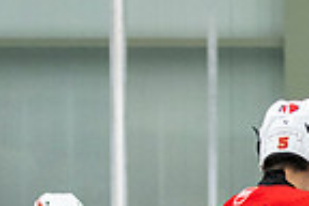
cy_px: 494
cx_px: 557
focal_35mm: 485
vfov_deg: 2.8
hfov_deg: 4.2
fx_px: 4163
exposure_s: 1/640
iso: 2000
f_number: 3.2
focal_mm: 82
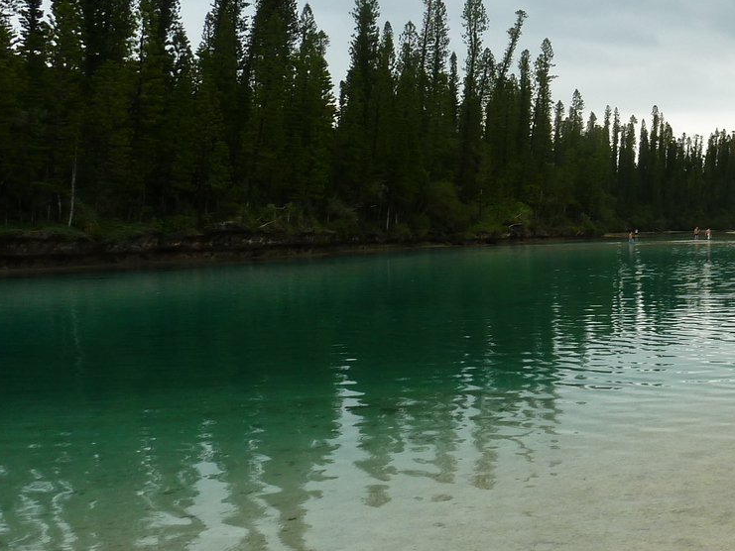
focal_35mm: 54
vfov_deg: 27.0
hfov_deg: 33.3
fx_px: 1147
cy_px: 259
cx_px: 688
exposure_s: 1/100
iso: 80
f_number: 4
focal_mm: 4.1
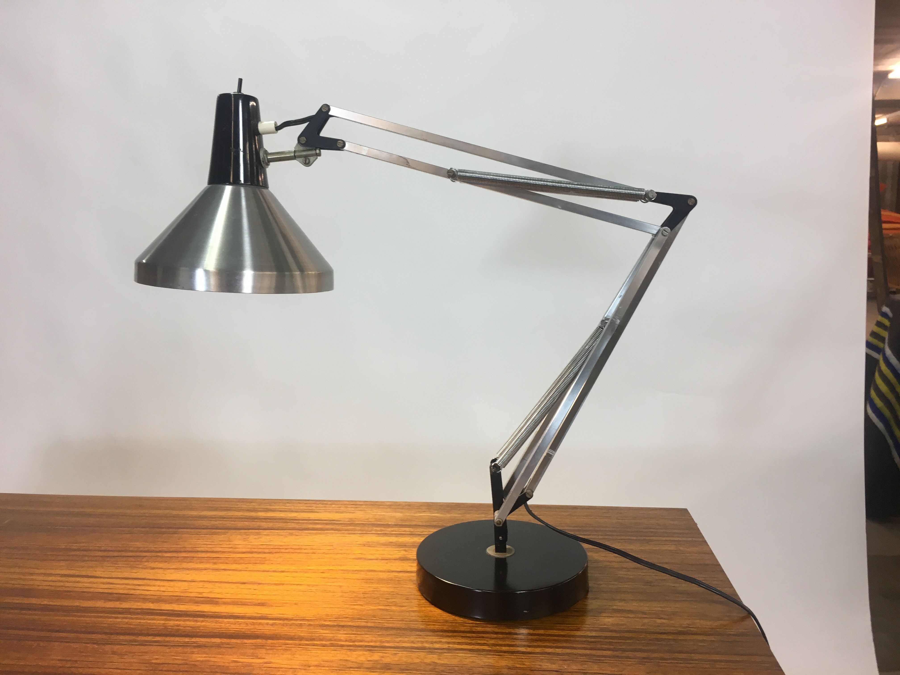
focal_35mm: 29
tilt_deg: -7.8
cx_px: 450
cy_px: 338
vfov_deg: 48.2
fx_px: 754
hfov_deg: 61.7
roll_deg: -0.1
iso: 32
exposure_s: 1/33
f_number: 2.2
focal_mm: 4.15
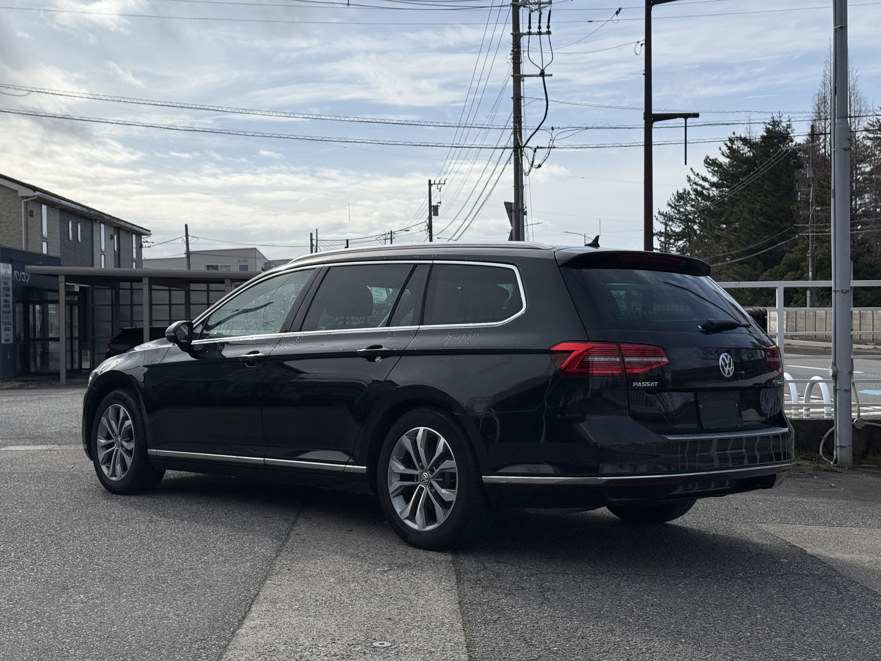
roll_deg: +1.0
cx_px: 440
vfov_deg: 30.3
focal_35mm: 48
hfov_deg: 39.7
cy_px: 330
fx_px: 1222
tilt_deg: +0.1
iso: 64
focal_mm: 6.76
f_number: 1.78
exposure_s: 1/9901
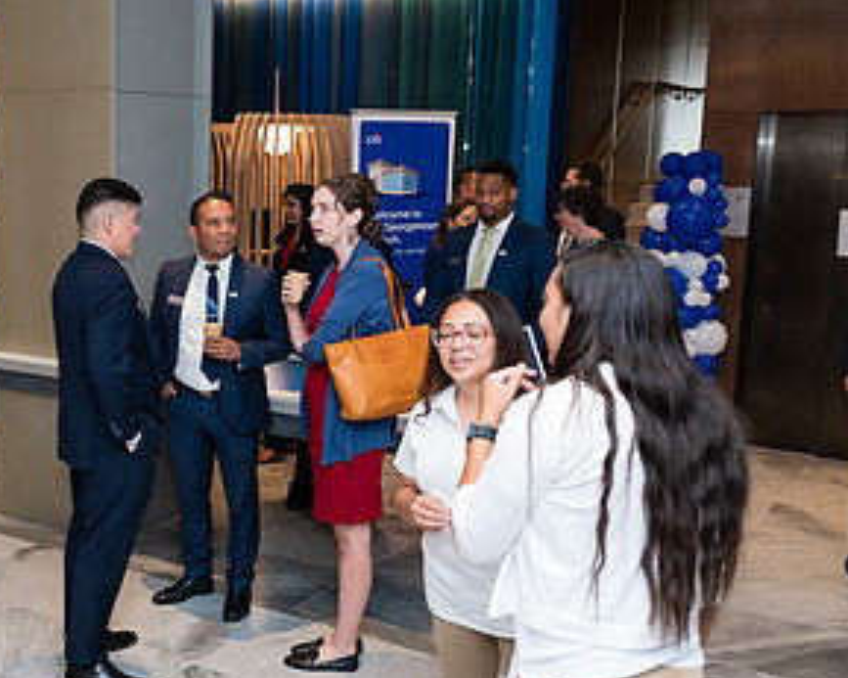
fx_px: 1154
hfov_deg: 38.9
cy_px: 346
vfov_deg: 32.7
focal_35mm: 46
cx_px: 176
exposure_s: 1/160
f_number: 3.2
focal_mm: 24
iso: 400
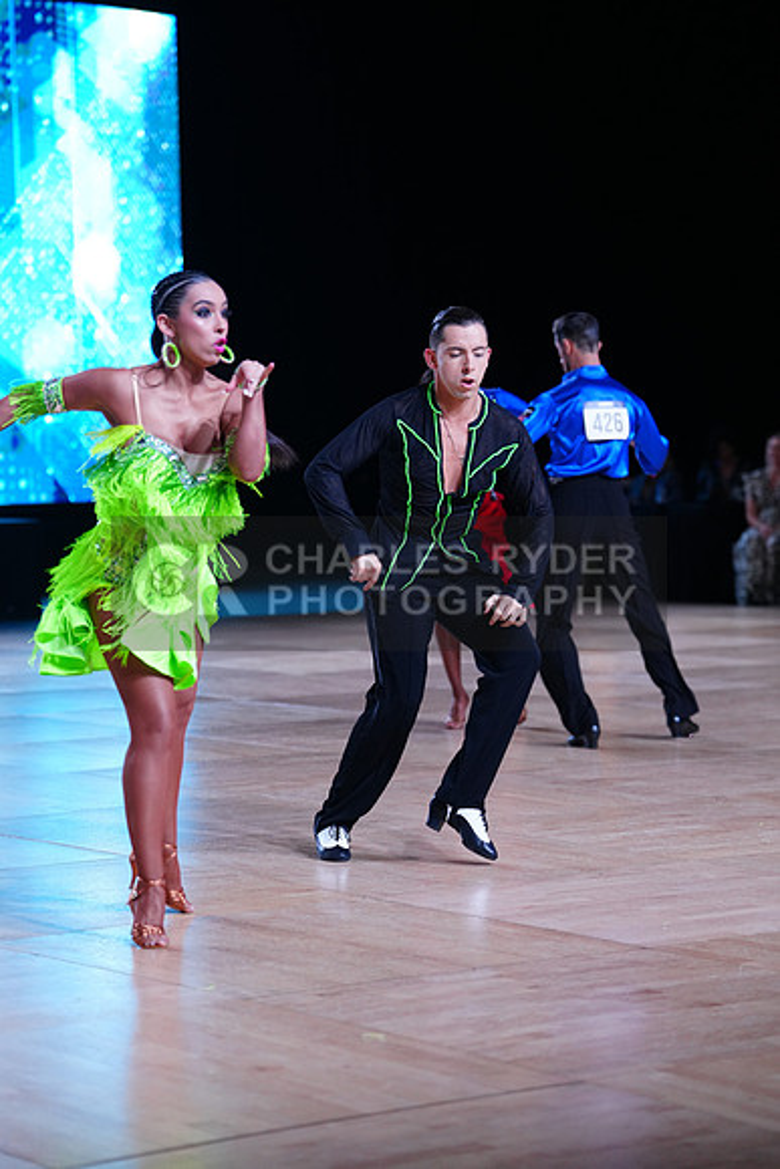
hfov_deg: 13.6
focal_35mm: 101
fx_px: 3280
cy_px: 584
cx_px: 390
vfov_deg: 20.2
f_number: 2.8
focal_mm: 101
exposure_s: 1/1000
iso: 1250
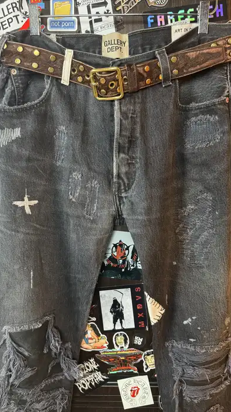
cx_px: 111
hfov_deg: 42.9
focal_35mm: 27
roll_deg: +0.0
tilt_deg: -7.6
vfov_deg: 69.9
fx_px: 294
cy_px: 206
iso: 400
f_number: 1.78
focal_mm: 6.76
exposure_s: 1/60
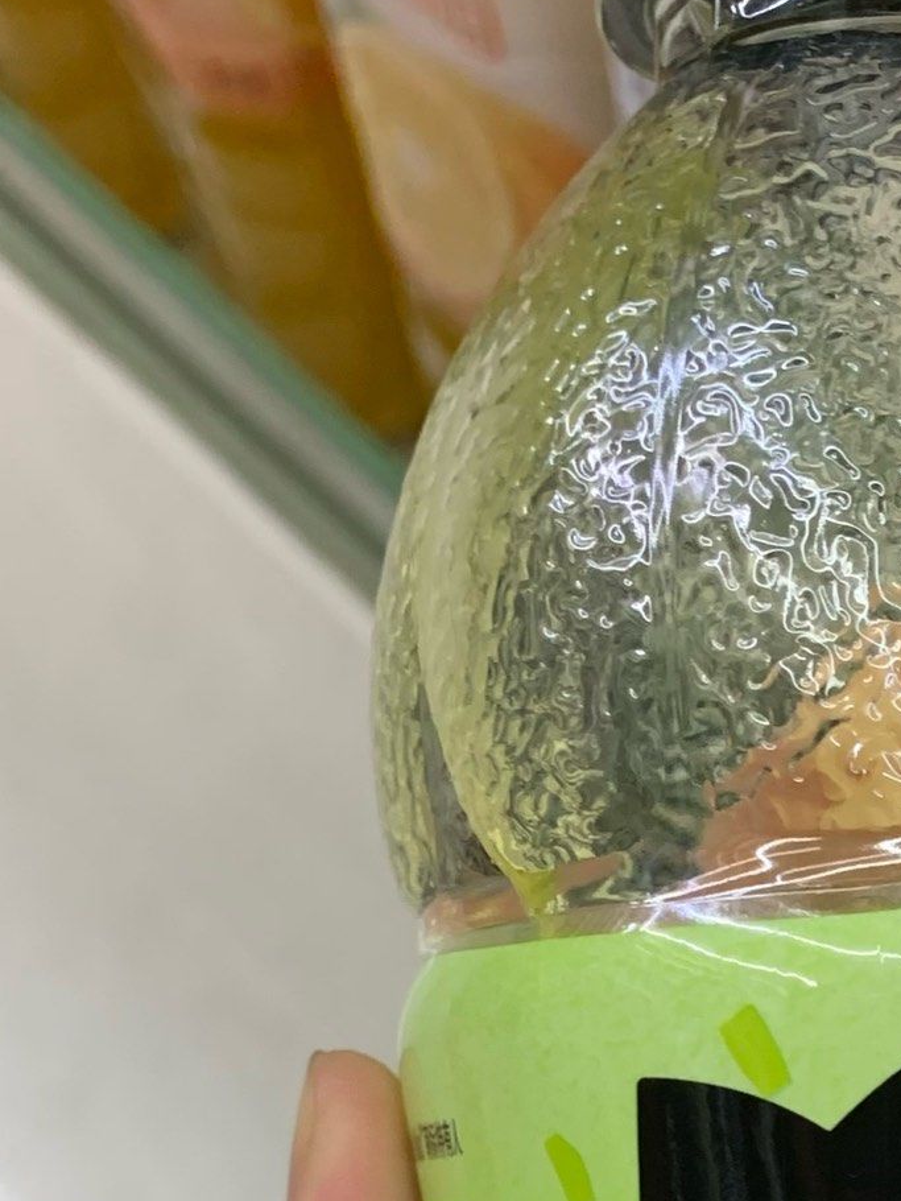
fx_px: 2706
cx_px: 686
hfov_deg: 18.8
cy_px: 1473
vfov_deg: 22.8
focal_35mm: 78
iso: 125
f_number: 1.8
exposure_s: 1/60
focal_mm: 4.25
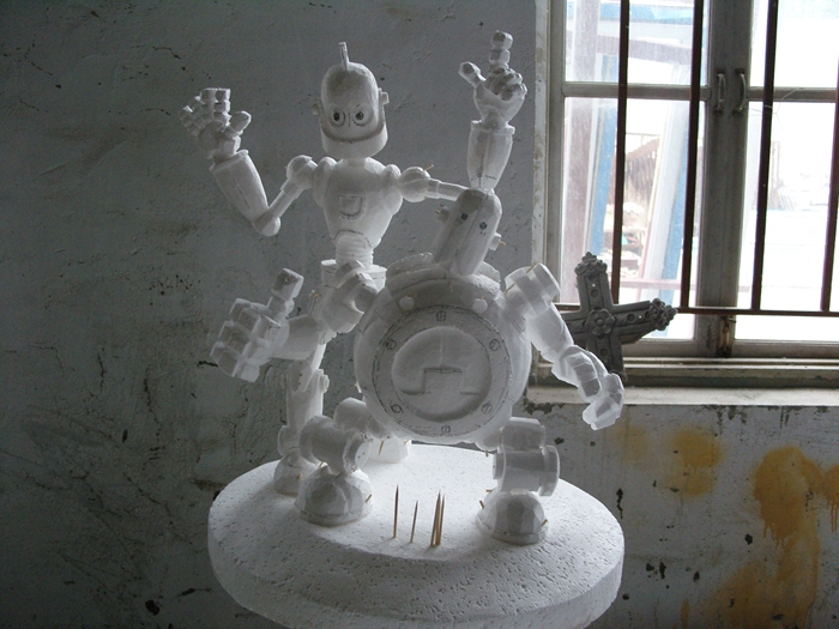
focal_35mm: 38
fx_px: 921
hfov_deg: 49.0
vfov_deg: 37.7
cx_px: 420
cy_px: 314
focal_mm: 7.8
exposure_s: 1/40
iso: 200
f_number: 2.8
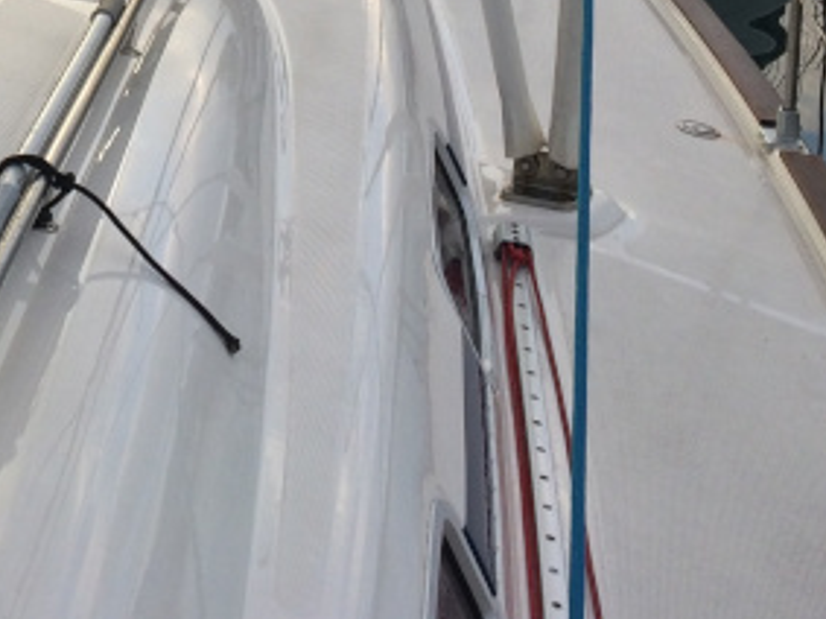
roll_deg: +0.6
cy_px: -190
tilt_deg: -10.3
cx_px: -41
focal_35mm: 82
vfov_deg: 16.9
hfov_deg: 22.7
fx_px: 1956
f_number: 2.2
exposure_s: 1/578
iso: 32
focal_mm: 4.15
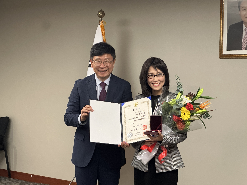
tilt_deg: -4.4
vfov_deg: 19.1
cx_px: 124
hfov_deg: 25.3
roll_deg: +0.5
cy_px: 92
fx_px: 549
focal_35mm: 77
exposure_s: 1/60
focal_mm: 9
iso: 400
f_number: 2.8
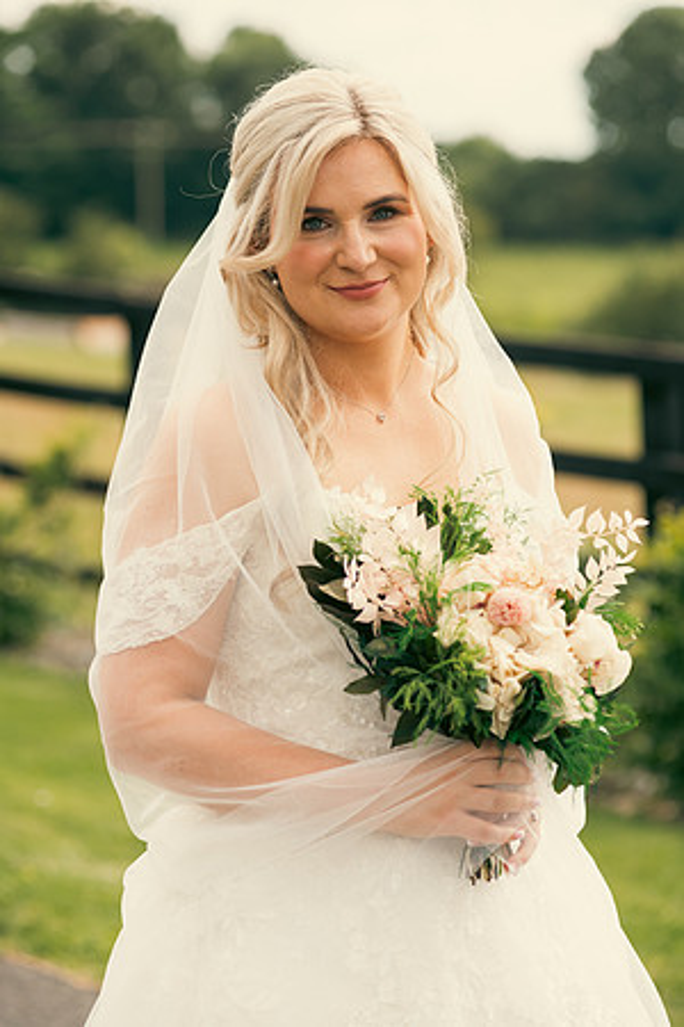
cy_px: 514
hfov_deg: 13.0
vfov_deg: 19.5
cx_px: 342
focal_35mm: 105
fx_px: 2992
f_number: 3.5
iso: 80
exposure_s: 1/320
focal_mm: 105
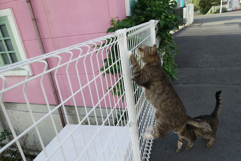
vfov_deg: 53.1
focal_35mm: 24
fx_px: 161
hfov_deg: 73.7
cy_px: 80
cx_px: 120
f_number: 4
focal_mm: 8.8
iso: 125
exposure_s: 1/200
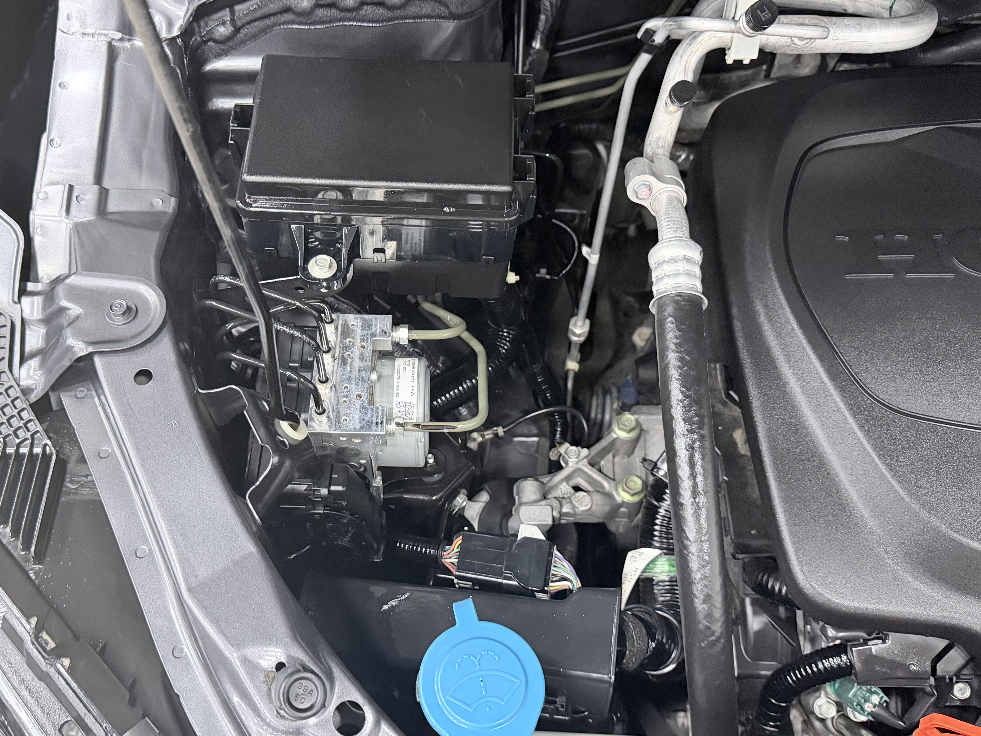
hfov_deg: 55.0
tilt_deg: -58.2
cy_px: 373
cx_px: 396
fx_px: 935
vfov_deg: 42.9
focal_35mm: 33
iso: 640
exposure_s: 1/60
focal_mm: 6.76
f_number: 1.78
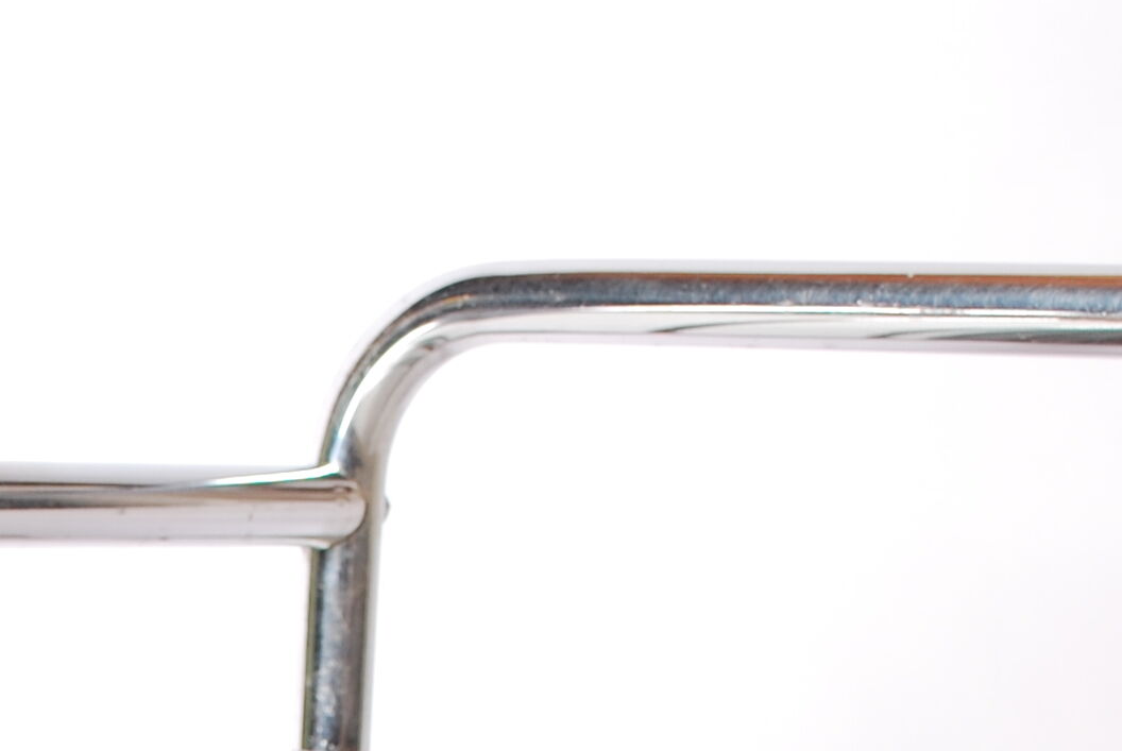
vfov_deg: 9.2
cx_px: -255
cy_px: 1371
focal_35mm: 143
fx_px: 4462
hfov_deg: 13.9
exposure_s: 1/100
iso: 100
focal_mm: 26
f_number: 5.6
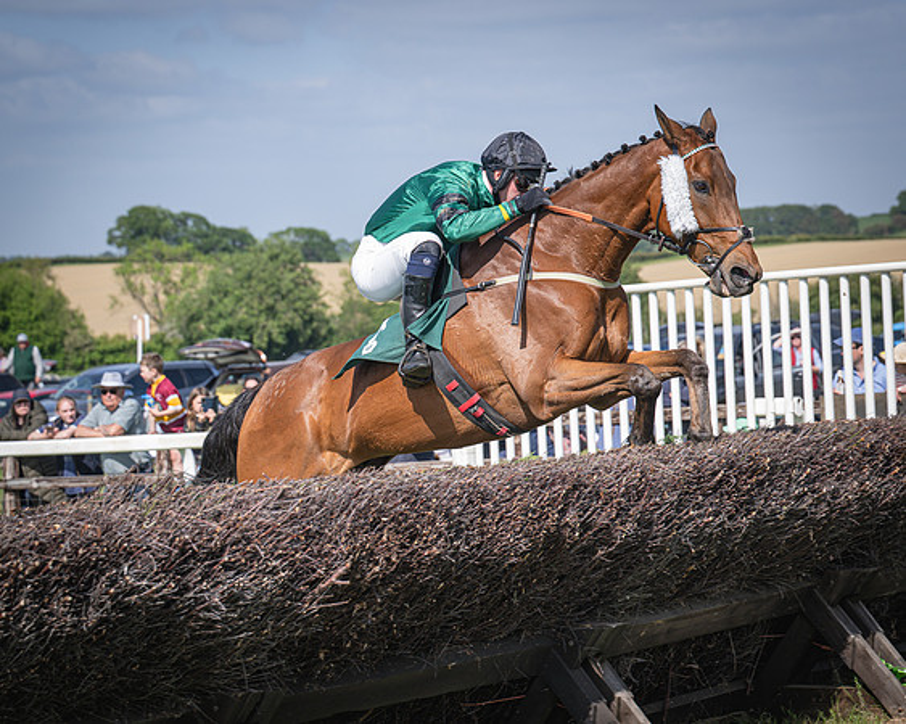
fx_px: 2847
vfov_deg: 14.5
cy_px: 376
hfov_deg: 18.1
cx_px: 497
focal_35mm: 106
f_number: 4
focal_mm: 74
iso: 200
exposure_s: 1/1600
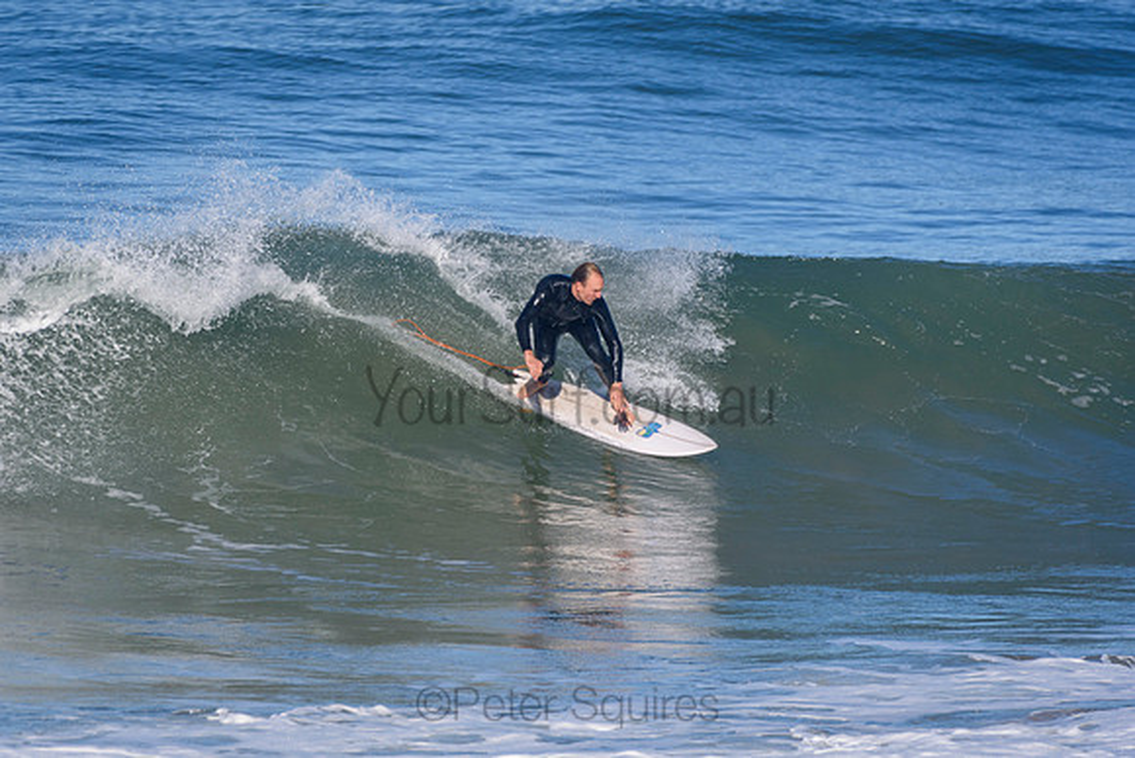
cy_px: 379
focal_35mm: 750
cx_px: 568
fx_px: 23650
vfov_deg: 1.8
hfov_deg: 2.7
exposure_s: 1/2000
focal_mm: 500
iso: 320
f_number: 5.6
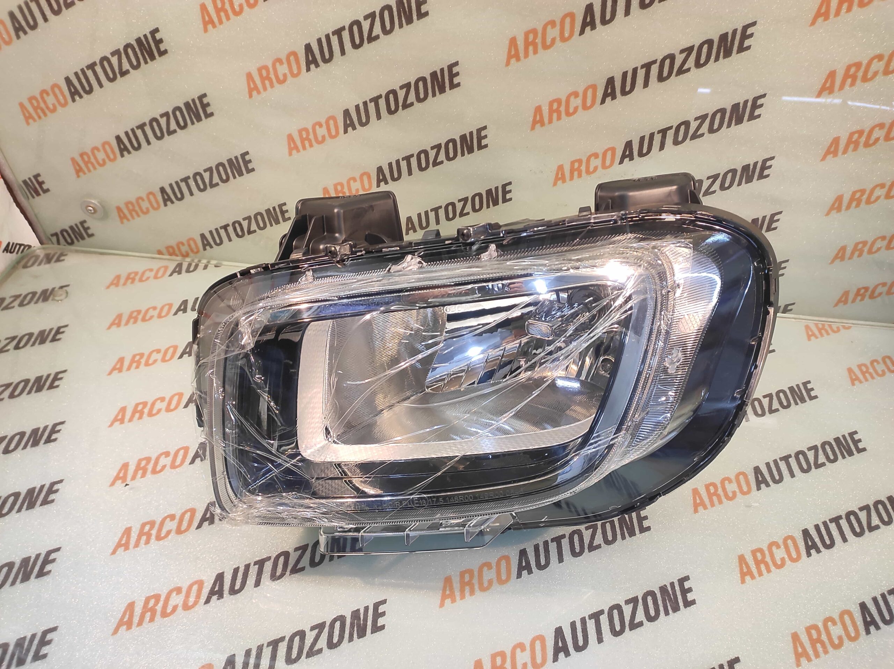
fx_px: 439
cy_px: 334
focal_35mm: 17
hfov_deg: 91.1
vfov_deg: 74.7
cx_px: 447
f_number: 1.79
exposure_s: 1/33
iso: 223
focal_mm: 4.74
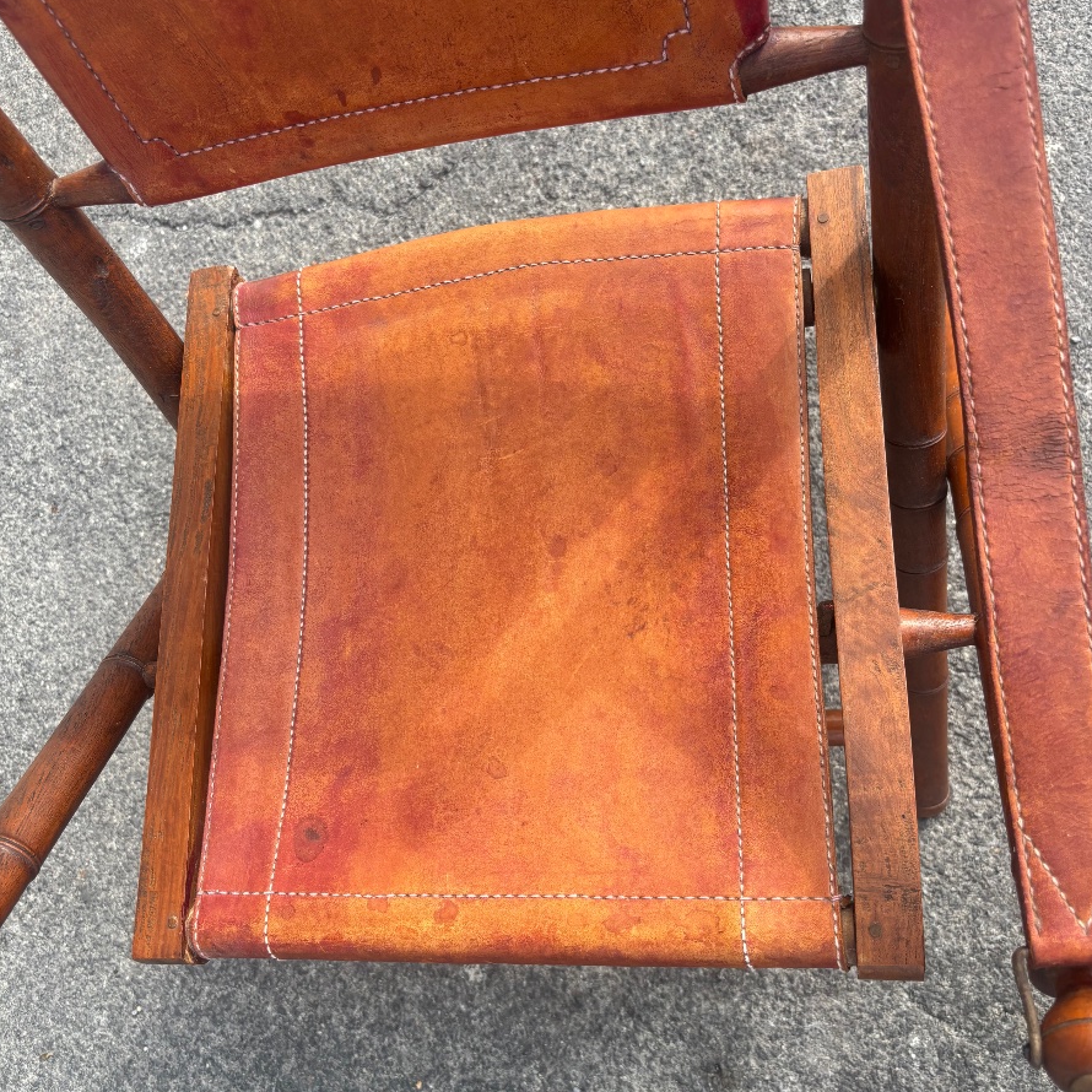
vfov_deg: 52.5
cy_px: 593
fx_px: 1106
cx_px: 547
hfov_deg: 52.5
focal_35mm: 31
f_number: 1.6
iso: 50
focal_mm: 5.96
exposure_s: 1/792
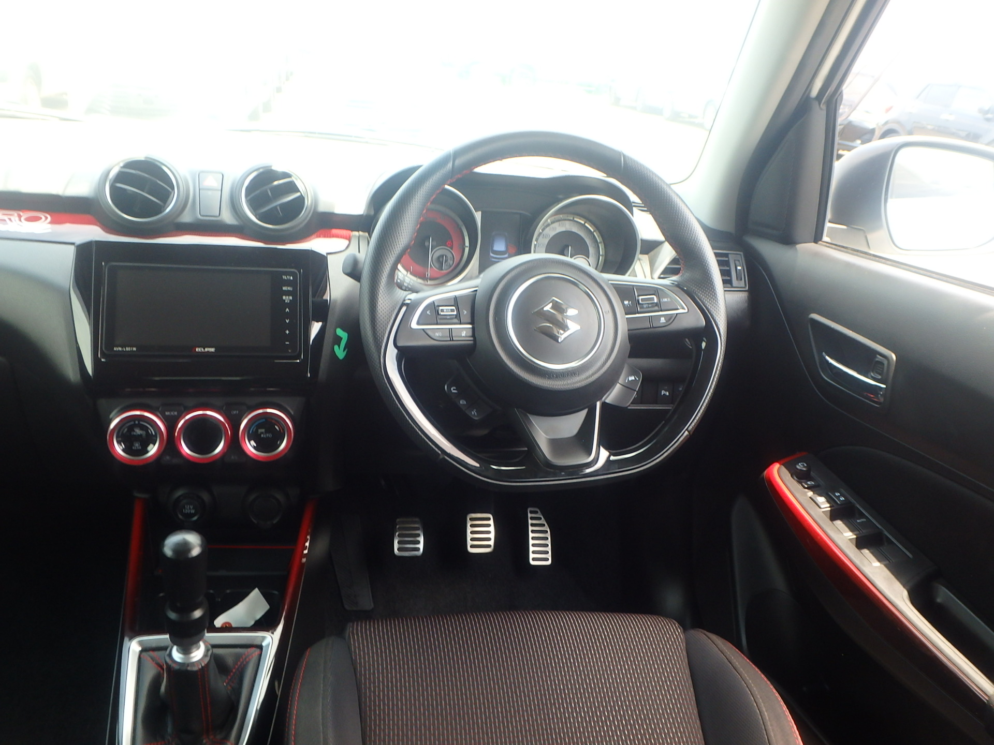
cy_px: 372
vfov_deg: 48.2
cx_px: 497
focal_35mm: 29
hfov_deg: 61.7
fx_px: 833
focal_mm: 5.2
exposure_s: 1/60
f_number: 4.6
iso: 160
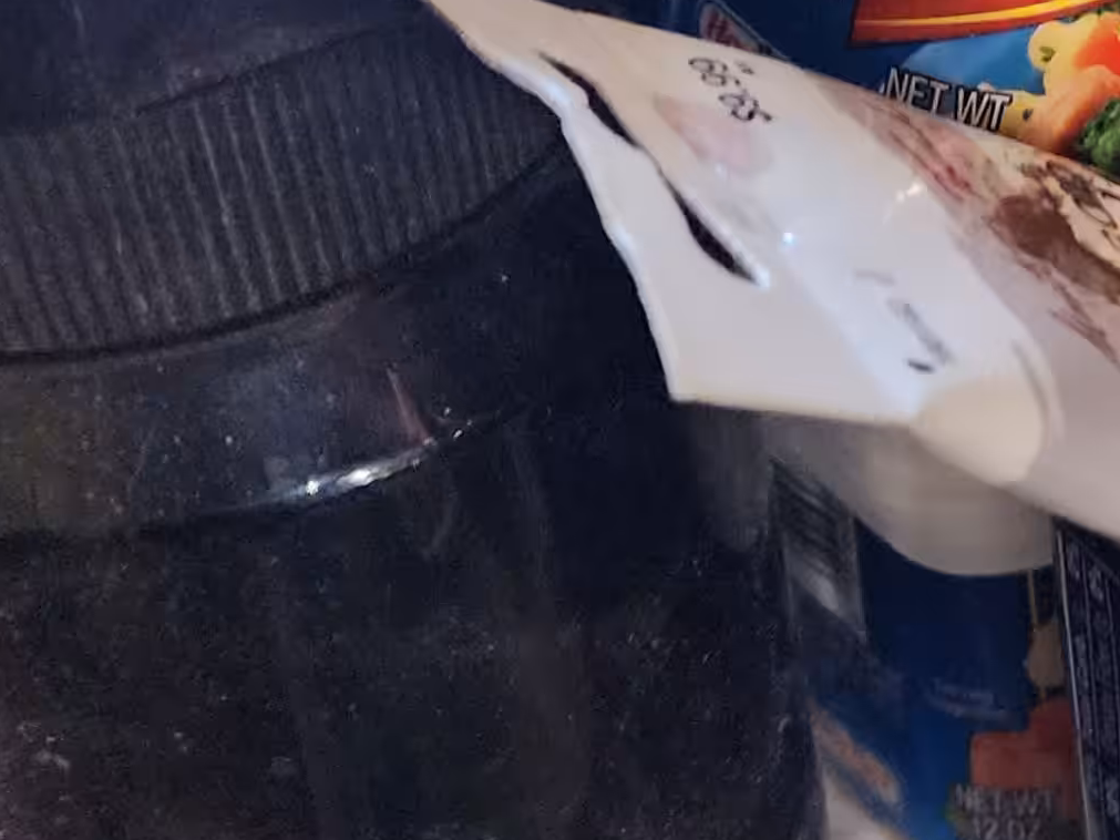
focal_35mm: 91
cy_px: 228
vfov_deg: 16.2
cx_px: 1424
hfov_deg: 19.9
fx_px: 2944
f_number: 1.8
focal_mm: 6.4
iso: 640
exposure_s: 1/24
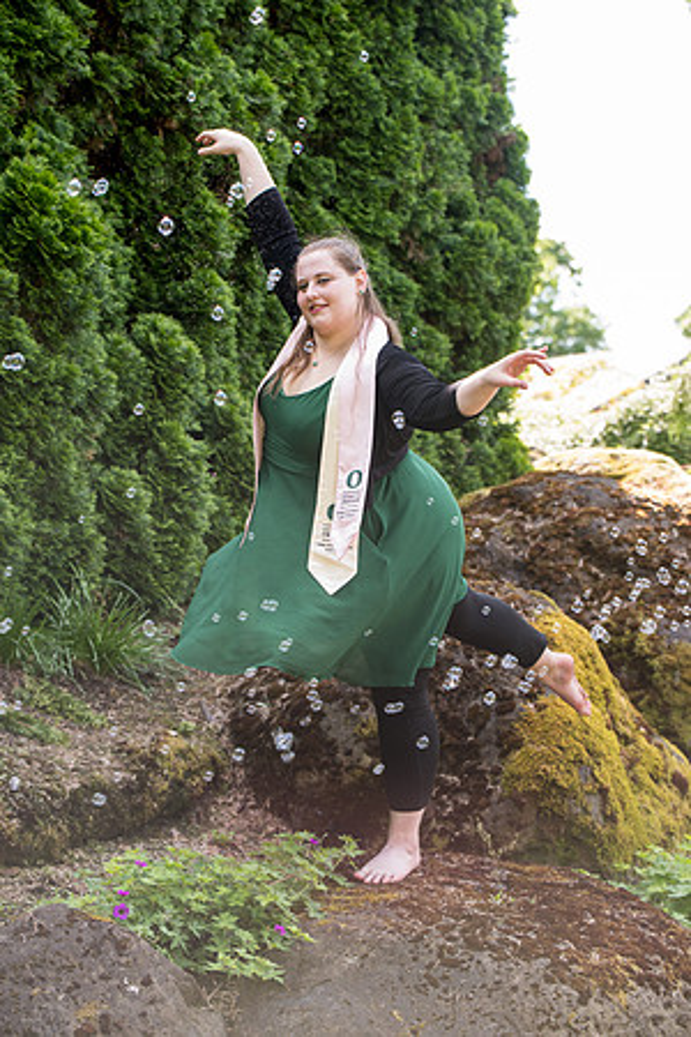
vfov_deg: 28.8
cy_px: 518
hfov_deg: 19.5
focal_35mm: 70
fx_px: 2015
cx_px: 346
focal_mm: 70
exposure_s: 1/320
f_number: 4
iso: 500
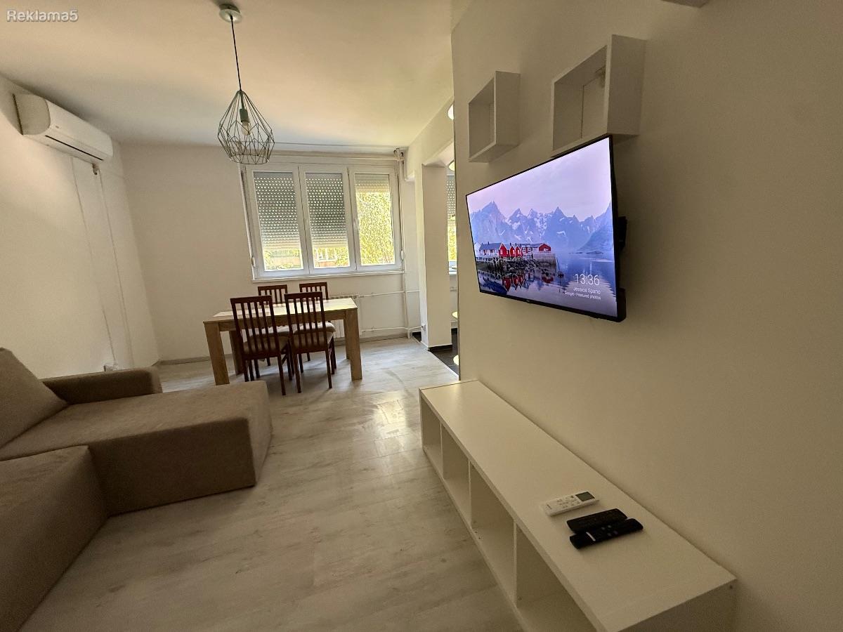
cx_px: 422
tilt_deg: -9.6
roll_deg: +2.8
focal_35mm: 14
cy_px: 316
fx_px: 341
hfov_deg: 102.1
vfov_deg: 85.7
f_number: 2.2
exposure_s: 1/60
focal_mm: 2.22
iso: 400
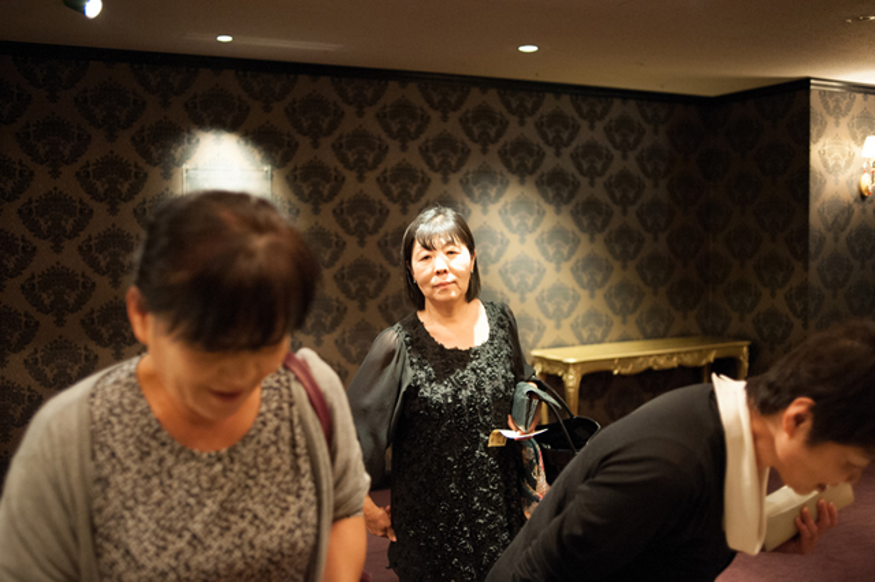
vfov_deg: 37.8
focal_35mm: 35
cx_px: 438
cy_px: 291
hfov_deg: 54.5
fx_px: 850
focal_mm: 35
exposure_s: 1/100
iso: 3200
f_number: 2.8
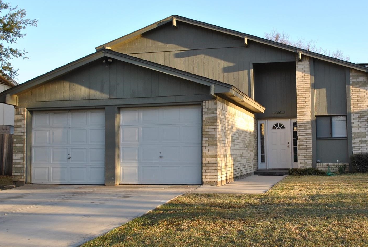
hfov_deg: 43.8
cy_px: 123
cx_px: 248
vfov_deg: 30.6
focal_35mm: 44
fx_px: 450
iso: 200
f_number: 5.6
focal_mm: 20
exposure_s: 1/250
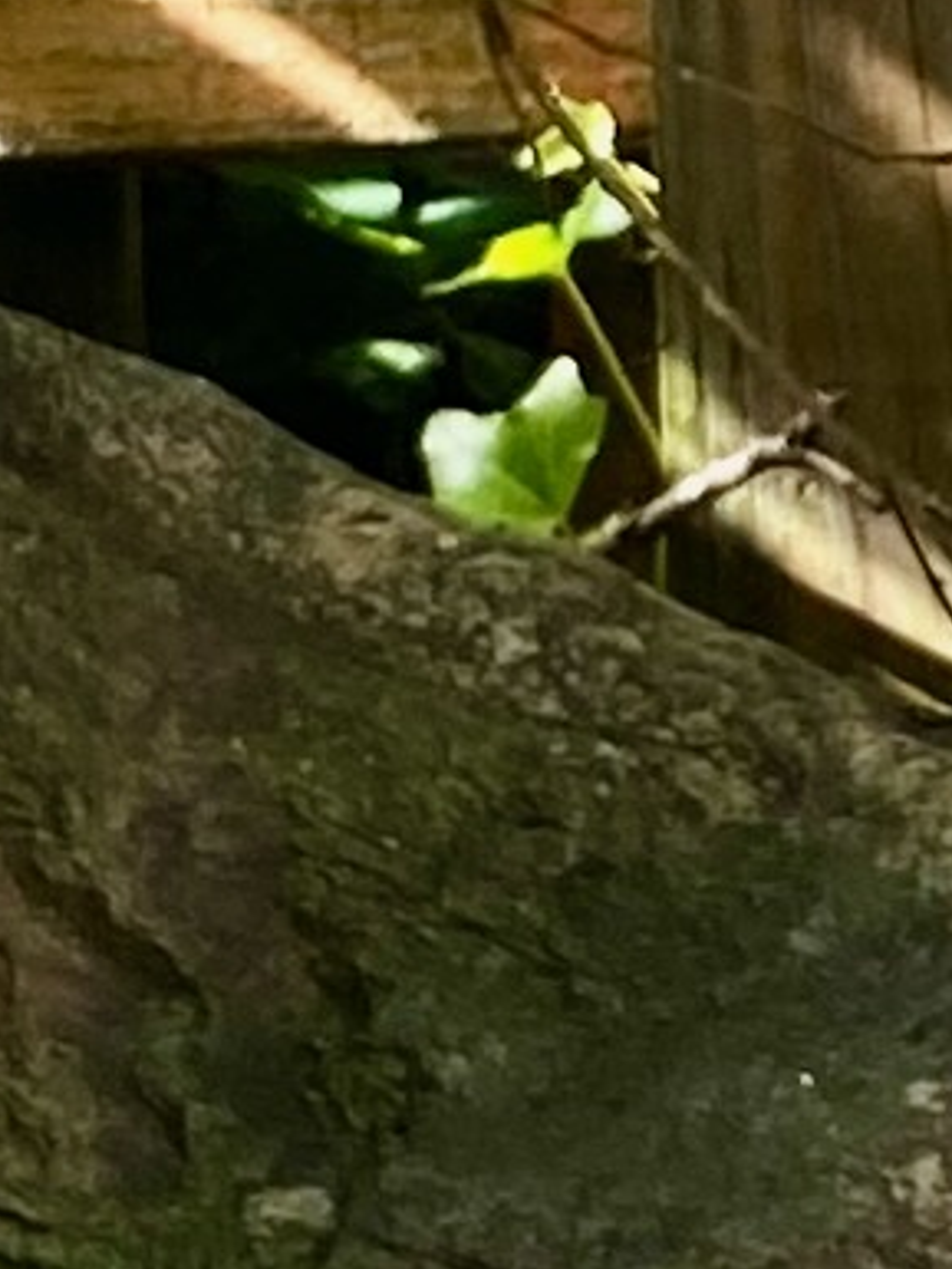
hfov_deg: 10.6
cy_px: -76
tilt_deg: -2.1
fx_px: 4618
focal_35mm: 126
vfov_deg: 15.3
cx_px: 2054
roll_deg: +2.2
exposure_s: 1/122
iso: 40
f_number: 1.8
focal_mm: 4.25
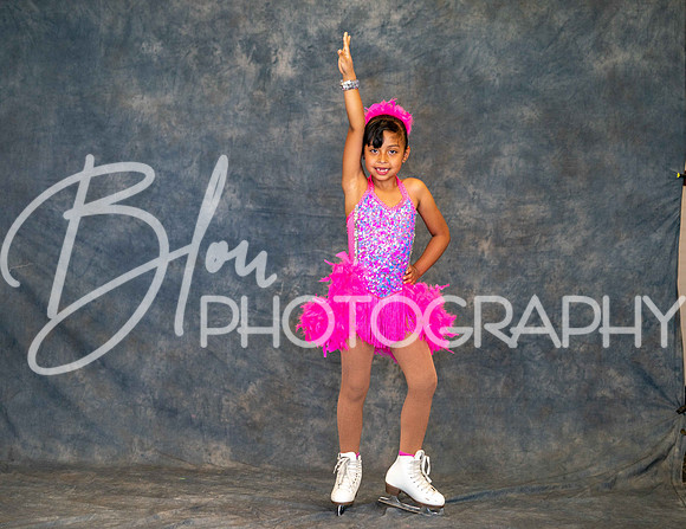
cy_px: 255
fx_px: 1942
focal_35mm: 97
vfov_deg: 15.5
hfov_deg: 20.0
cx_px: 275
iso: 800
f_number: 2.5
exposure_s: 1/160
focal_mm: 85
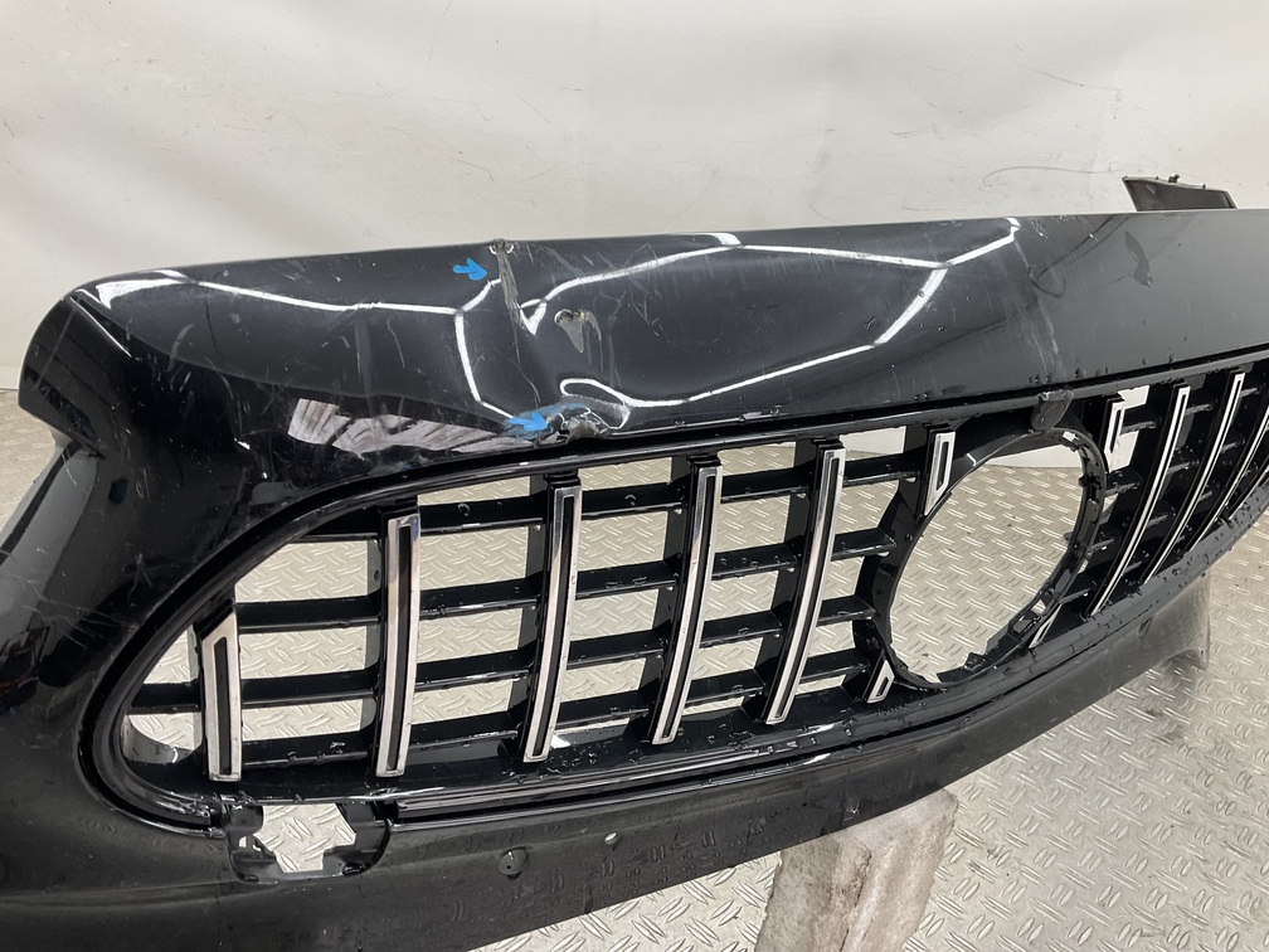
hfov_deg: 61.7
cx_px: 634
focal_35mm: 29
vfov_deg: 48.2
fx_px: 1063
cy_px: 476
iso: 40
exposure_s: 1/100
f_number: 1.8
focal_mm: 3
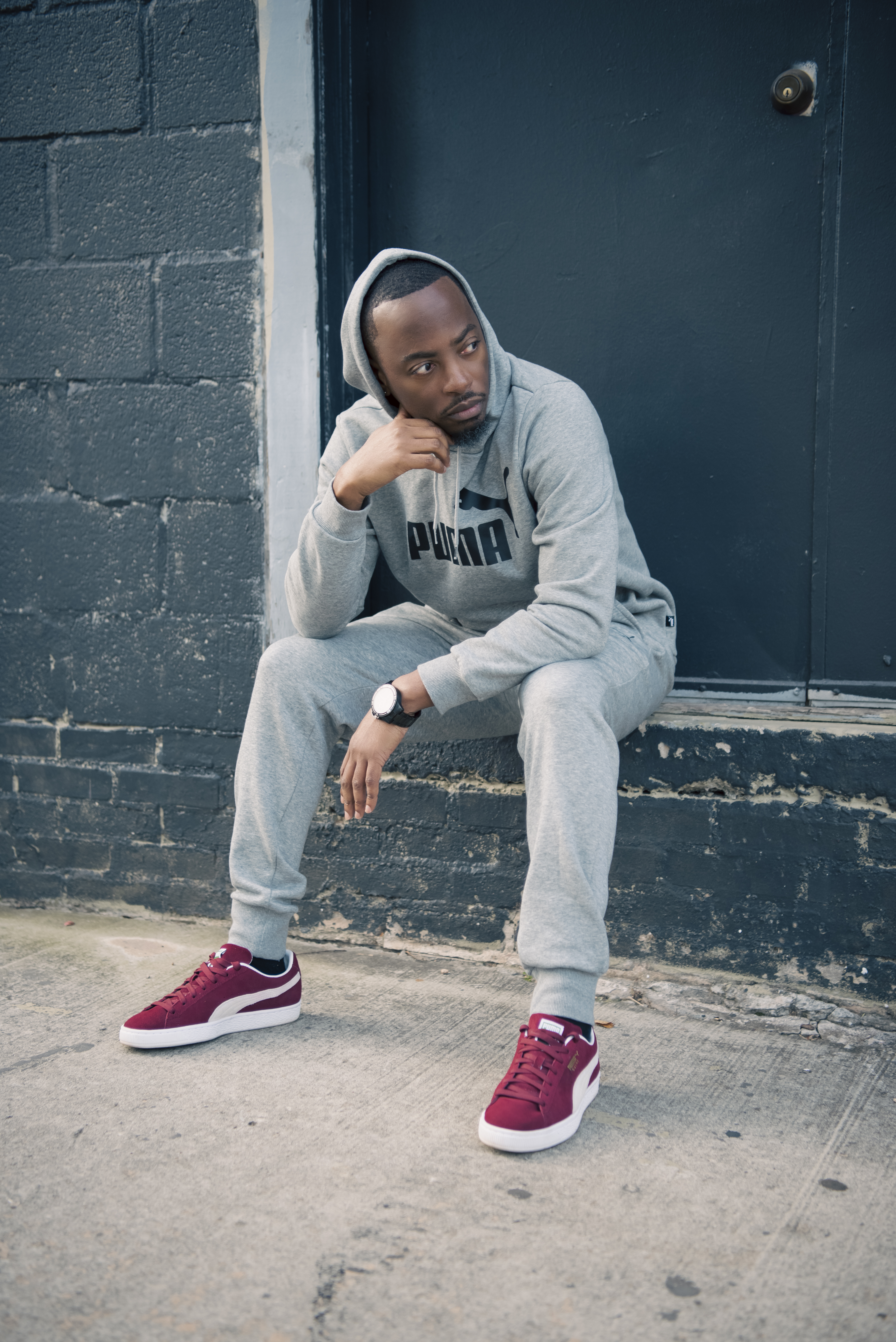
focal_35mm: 48
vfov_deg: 41.1
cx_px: 448
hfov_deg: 28.1
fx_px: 1790
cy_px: 671
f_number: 2.8
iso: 400
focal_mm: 48
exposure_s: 1/500
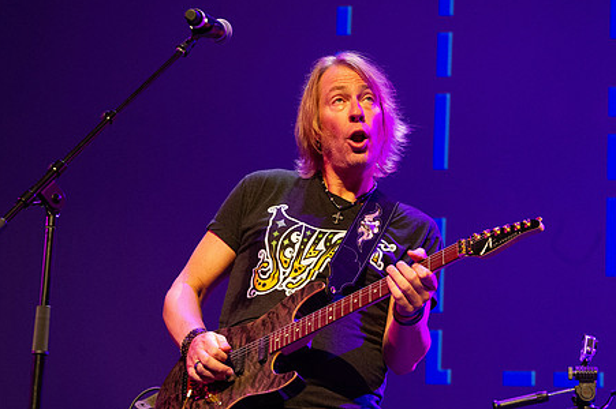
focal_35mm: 144
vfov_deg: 9.5
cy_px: 213
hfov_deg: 14.3
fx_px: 2462
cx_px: 294
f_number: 7.1
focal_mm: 112
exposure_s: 1/160
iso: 8000
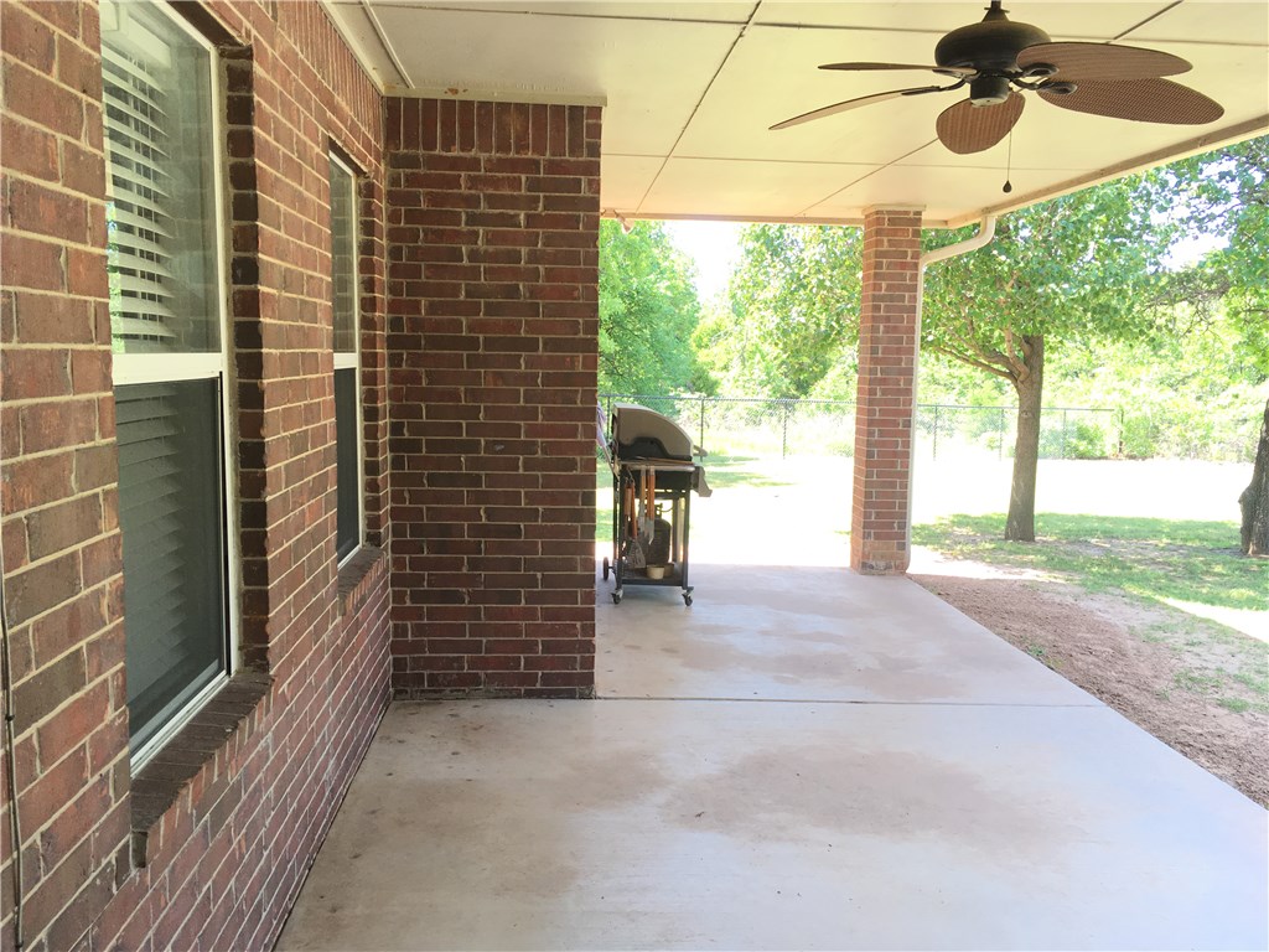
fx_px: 1063
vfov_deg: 48.2
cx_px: 634
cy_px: 476
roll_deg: -1.1
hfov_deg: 61.7
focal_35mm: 29
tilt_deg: -6.8
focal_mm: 4.15
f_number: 2.2
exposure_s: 1/120
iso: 32
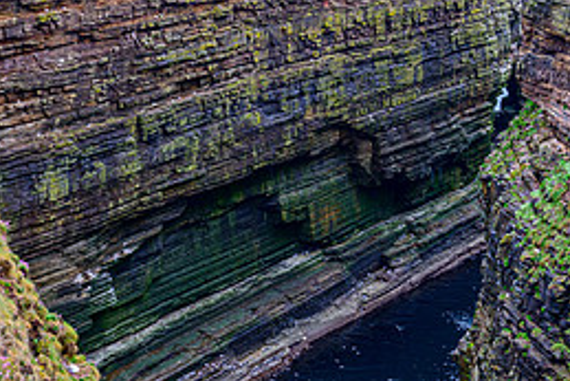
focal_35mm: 94
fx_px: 1489
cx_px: 279
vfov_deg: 14.5
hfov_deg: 21.7
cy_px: 100
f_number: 8
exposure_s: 1/50
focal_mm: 42
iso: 500
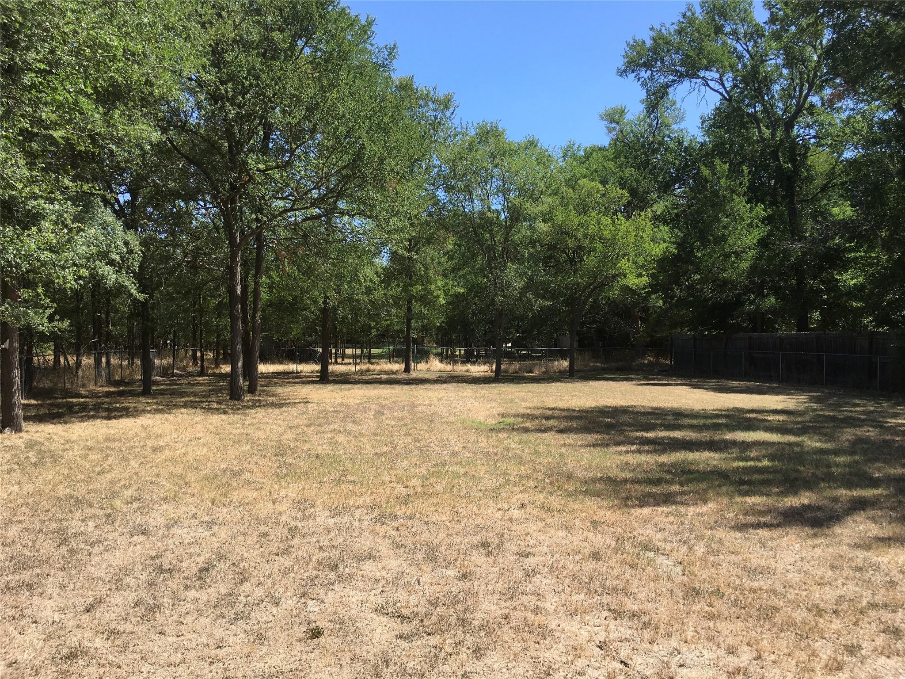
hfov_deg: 61.7
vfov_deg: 48.2
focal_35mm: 29
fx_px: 758
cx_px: 452
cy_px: 340
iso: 25
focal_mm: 4.15
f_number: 2.2
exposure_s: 1/864
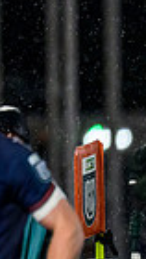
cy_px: 262
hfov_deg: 0.5
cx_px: 486
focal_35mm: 2433
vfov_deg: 0.9
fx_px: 16705
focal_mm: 560
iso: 8000
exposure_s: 1/1250
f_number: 4
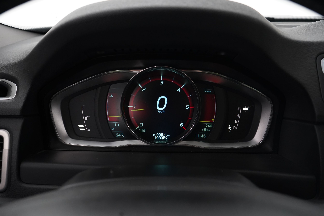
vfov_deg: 43.6
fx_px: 270
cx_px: 162
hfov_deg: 61.9
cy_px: 108
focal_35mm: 30
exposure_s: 1/20
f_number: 5.6
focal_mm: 30
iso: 3200
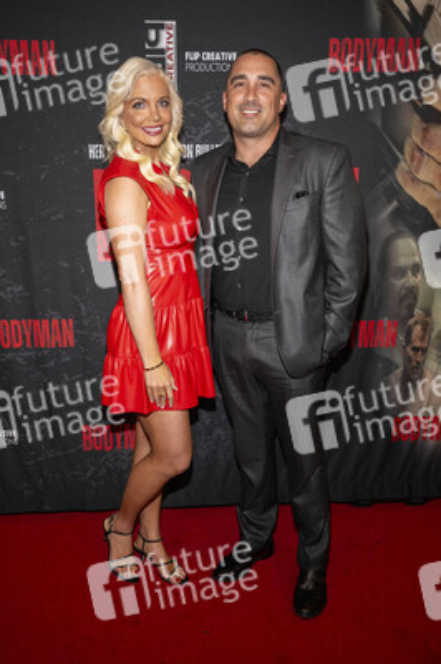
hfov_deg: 45.6
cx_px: 220
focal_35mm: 28
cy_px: 332
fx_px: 525
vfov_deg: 64.6
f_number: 5.6
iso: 800
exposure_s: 1/200
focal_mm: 28.5
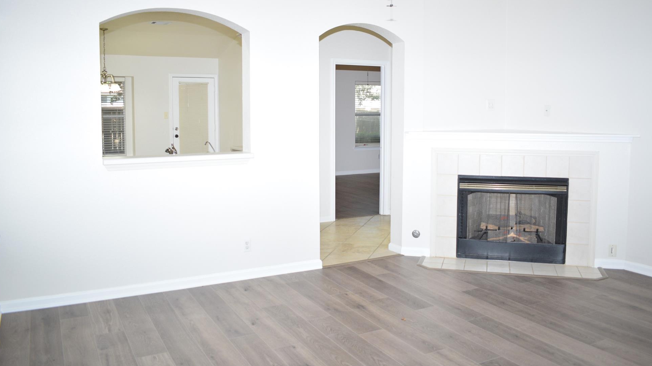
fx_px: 519
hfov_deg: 64.3
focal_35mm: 30
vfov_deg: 38.7
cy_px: 142
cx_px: 336
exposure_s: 1/60
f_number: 4
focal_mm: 18
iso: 450
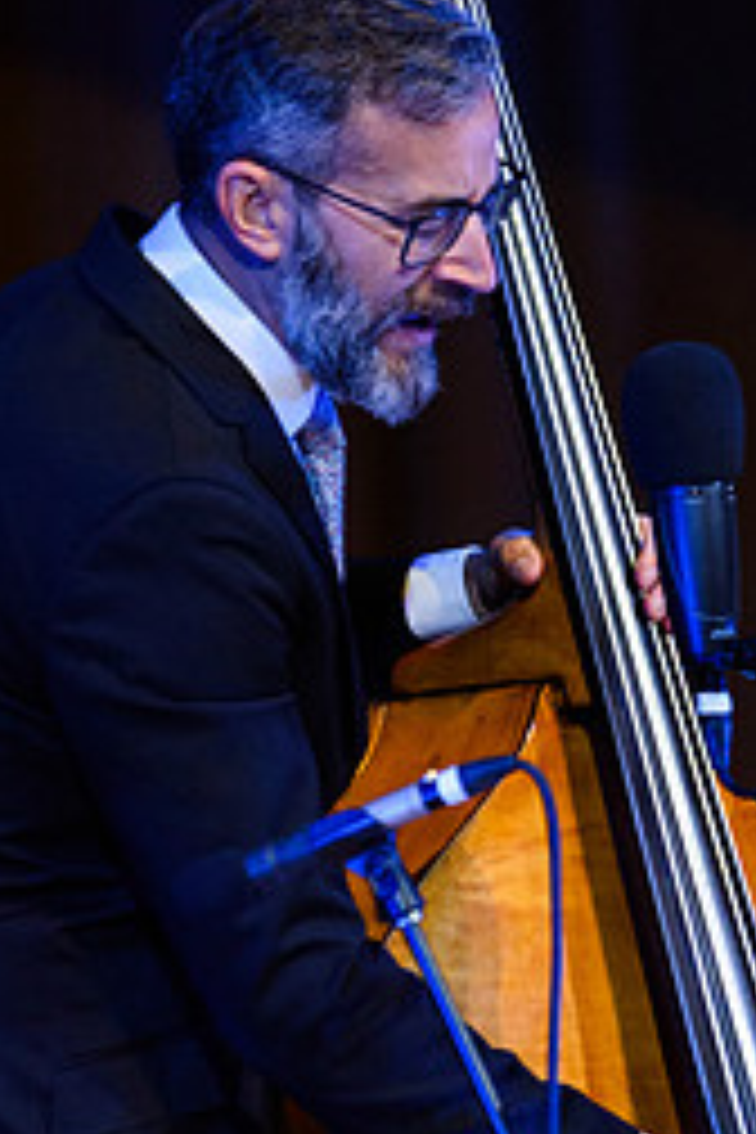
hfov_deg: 1.7
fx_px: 24789
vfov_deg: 2.6
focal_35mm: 787
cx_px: 486
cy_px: 504
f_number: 6
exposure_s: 1/320
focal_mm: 440
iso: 2500
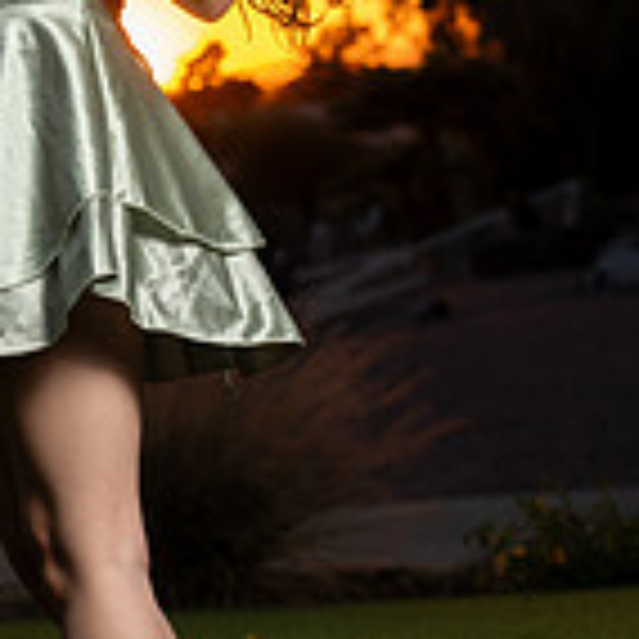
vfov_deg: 11.0
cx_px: 58
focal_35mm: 159
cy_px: 279
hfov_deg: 10.9
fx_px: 3321
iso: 100
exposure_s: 1/200
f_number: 4
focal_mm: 59
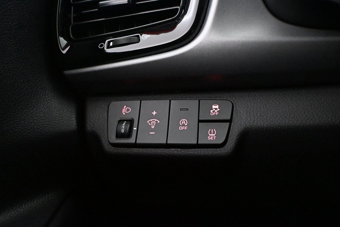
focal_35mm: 36
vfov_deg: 36.9
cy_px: 114
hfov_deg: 53.1
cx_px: 170
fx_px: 340
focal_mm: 24
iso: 12800
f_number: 4.2
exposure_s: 1/60
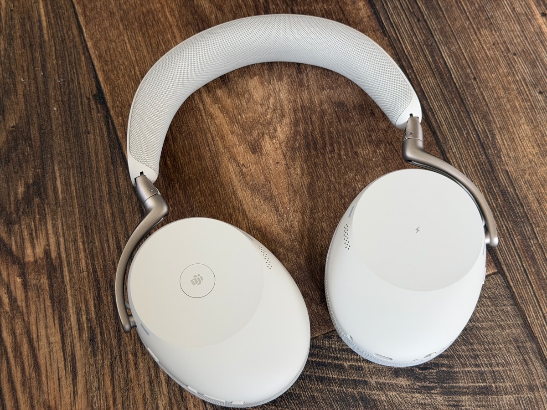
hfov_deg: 39.7
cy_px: 205
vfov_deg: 30.3
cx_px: 274
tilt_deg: -69.0
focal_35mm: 48
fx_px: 758
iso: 100
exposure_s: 1/60
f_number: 1.78
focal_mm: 6.76
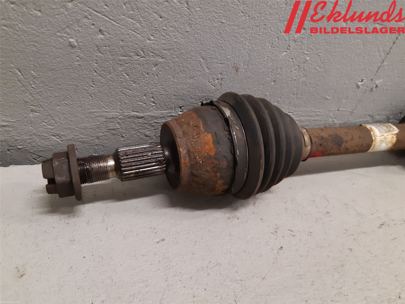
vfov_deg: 53.1
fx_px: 304
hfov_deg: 67.3
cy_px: 152
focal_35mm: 26
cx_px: 202
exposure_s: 1/50
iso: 200
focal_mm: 3.93
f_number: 1.7
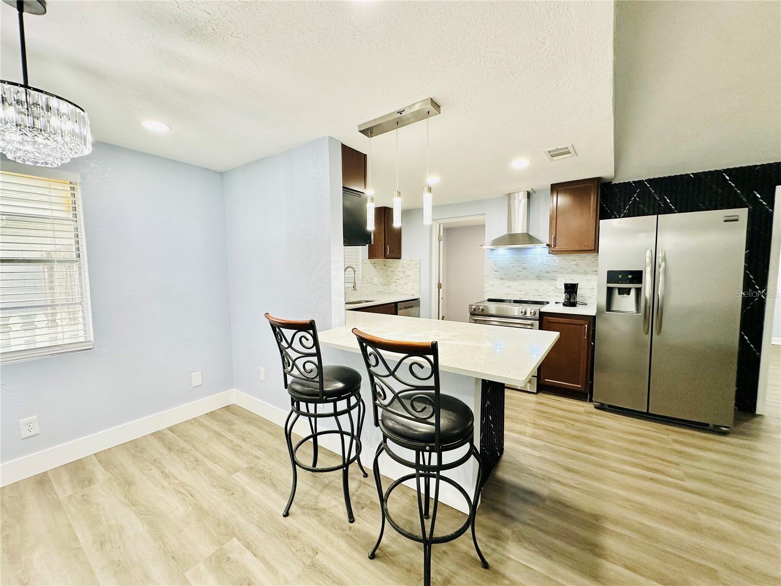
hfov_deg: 102.1
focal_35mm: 14
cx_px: 390
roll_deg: +0.2
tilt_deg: -4.5
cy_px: 293
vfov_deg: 85.7
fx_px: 316
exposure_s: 1/120
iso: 160
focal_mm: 2.22
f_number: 2.2
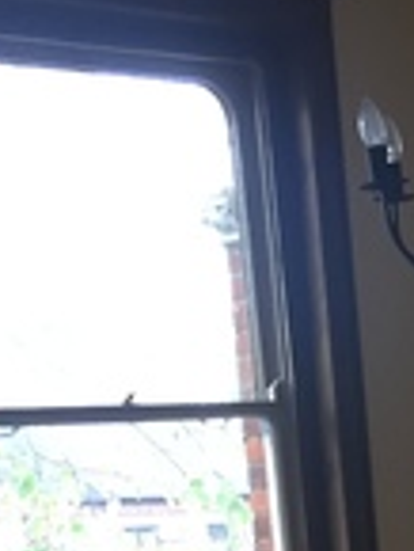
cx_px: 615
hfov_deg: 11.8
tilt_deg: -9.9
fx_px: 1911
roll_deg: +3.3
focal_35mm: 120
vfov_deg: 15.2
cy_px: 813
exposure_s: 1/33
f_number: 2.2
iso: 32
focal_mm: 4.15
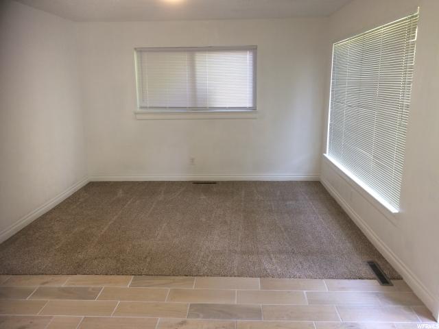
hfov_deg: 61.7
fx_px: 368
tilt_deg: -12.9
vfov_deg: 48.2
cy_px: 164
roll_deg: -0.1
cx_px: 220
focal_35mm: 29
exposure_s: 1/40
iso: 40
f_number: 2.2
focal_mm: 4.15
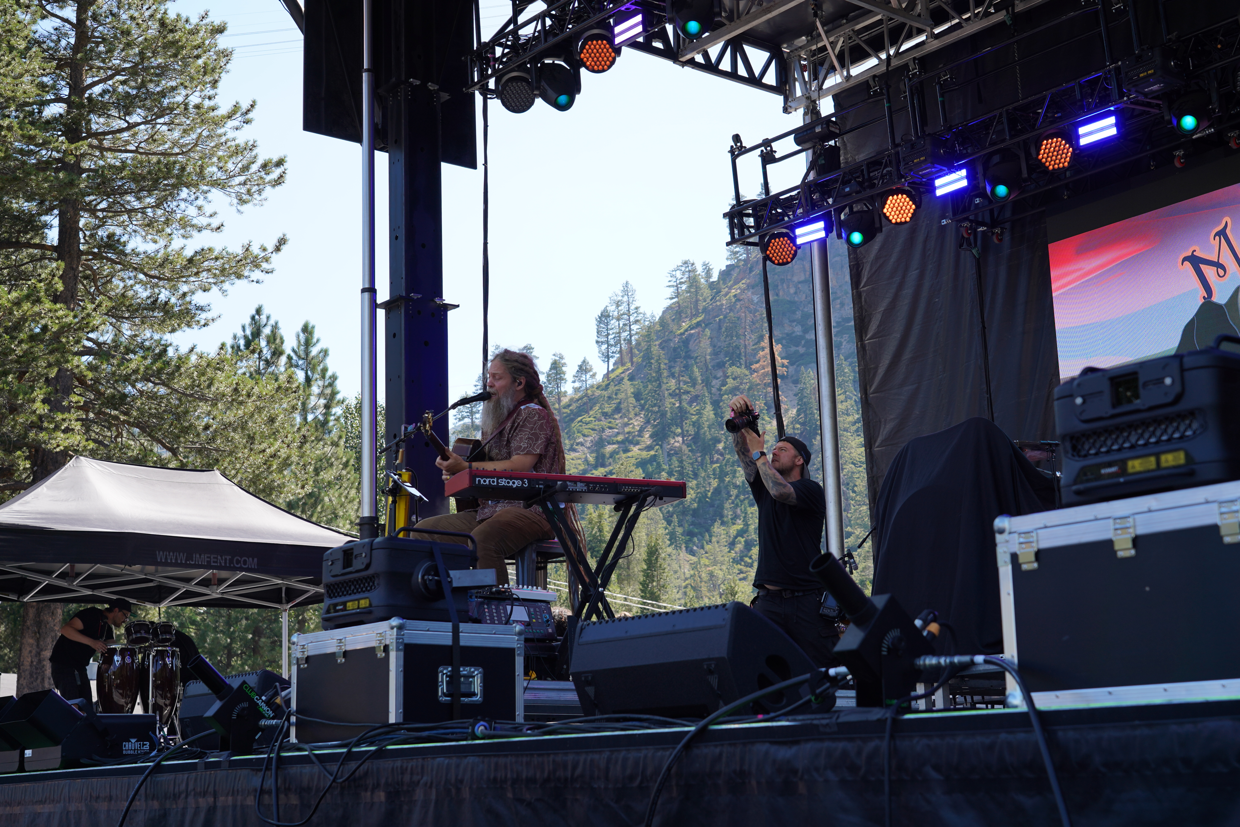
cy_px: 414
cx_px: 620
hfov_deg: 40.3
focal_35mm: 49
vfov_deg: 27.5
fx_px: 1688
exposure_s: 1/160
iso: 100
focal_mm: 49
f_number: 6.3
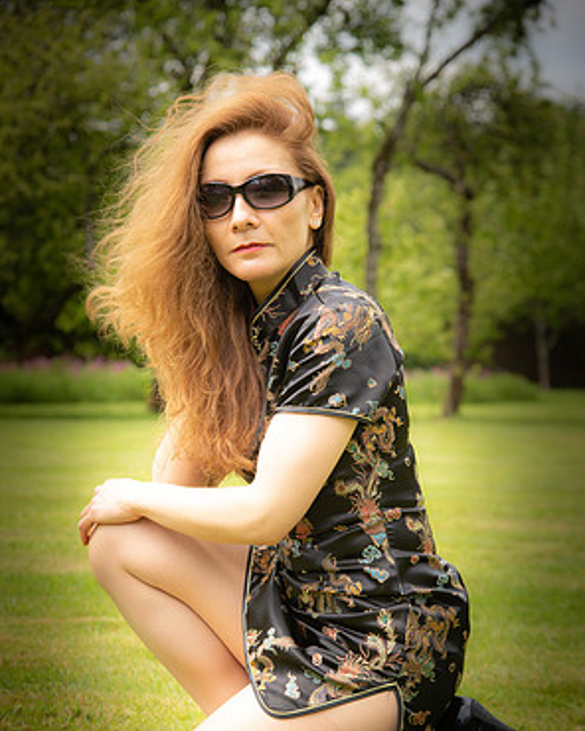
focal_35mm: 89
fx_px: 1926
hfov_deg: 17.3
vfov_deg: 21.5
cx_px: 291
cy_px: 443
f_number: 5.6
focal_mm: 78
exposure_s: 1/125
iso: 100
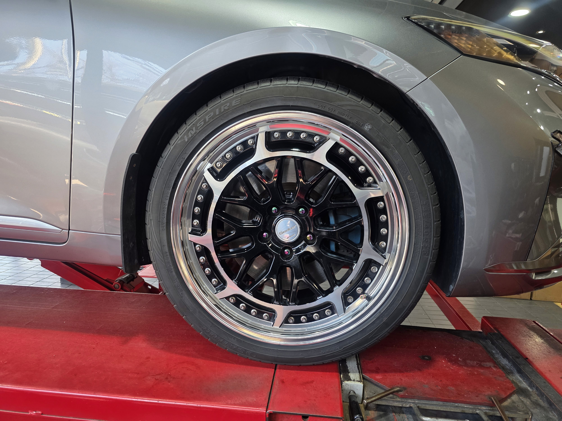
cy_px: 210
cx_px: 281
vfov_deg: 58.9
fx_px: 373
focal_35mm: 23
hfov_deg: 73.9
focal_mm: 6.3
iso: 160
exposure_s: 1/120
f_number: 1.7
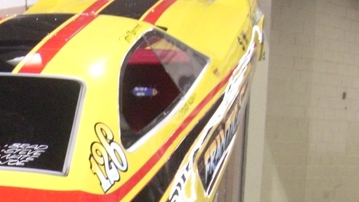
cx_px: -85
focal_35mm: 103
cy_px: 301
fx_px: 981
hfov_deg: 19.4
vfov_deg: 11.3
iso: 800
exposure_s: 1/60
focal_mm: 7.9
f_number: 2.8
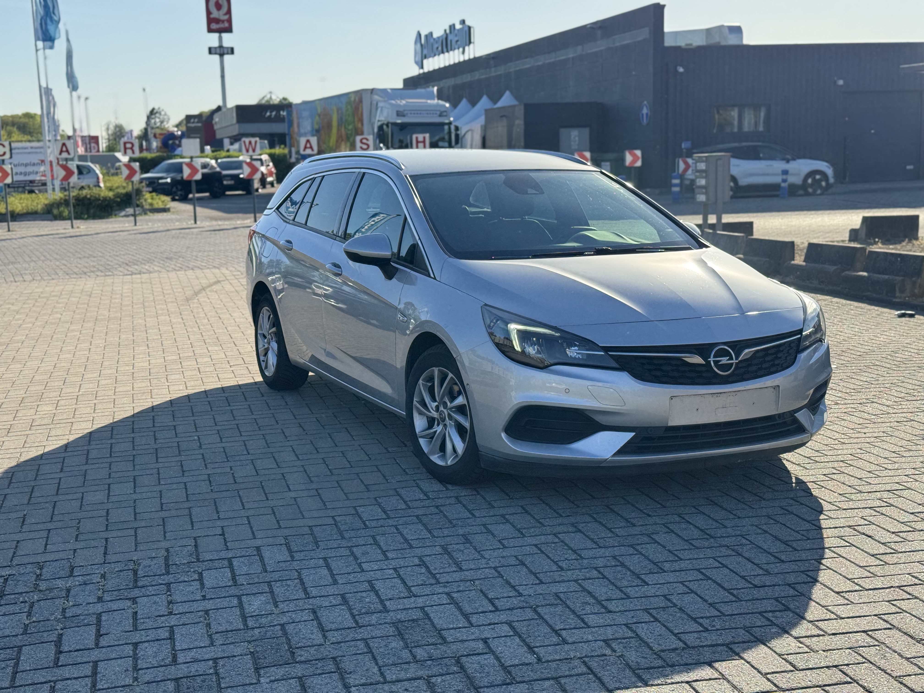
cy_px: 346
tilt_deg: -8.3
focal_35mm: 48
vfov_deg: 30.3
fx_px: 1281
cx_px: 462
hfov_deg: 39.7
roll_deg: +1.3
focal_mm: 6.76
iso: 64
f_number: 1.78
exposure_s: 1/2513
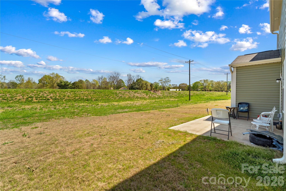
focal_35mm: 16
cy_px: 96
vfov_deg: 73.7
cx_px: 143
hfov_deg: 96.7
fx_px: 127
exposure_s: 1/160
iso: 100
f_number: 8
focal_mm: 16
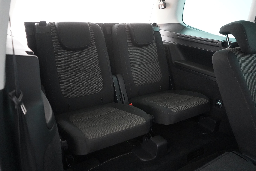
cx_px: 128
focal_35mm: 28
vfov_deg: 46.4
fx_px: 199
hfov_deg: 65.5
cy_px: 86
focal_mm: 28
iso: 12800
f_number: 3.5
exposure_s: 1/50
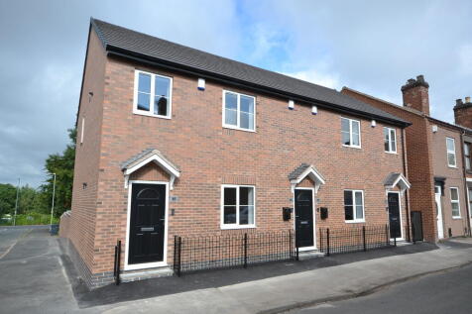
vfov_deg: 56.1
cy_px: 157
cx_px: 236
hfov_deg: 77.3
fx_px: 295
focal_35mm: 22
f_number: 10
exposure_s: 1/400
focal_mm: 15
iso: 400
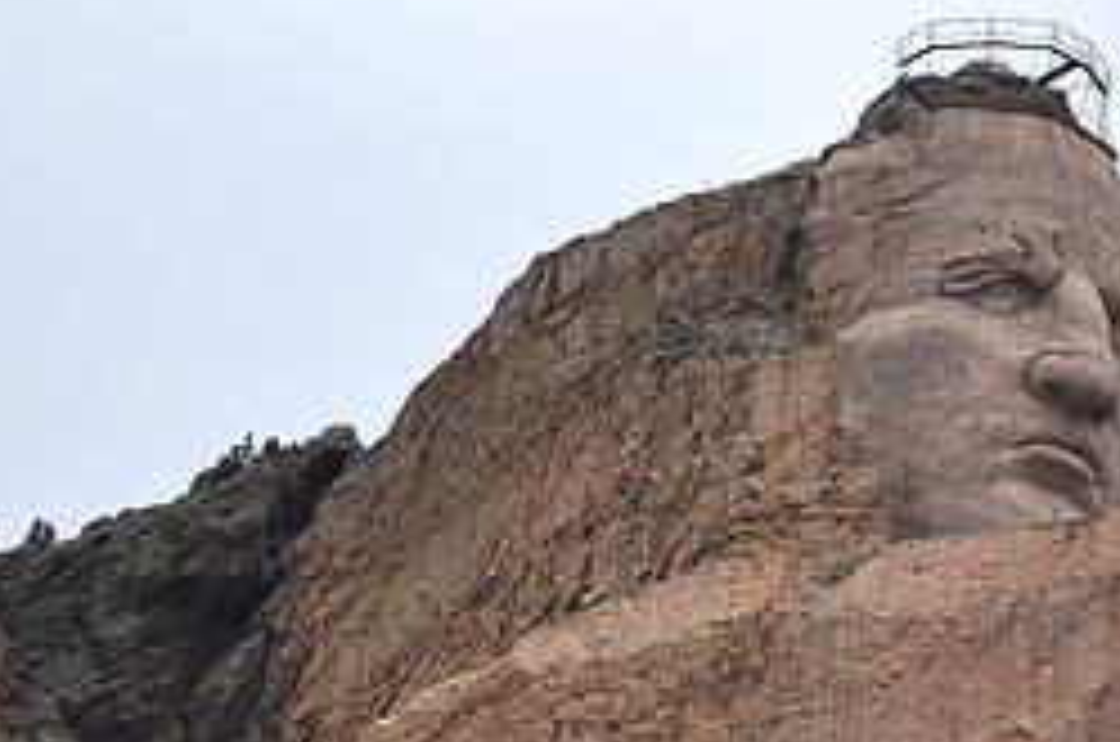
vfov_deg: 5.2
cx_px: 1133
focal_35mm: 262
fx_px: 8141
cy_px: 434
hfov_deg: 7.8
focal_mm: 75
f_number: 7.1
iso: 200
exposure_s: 1/800
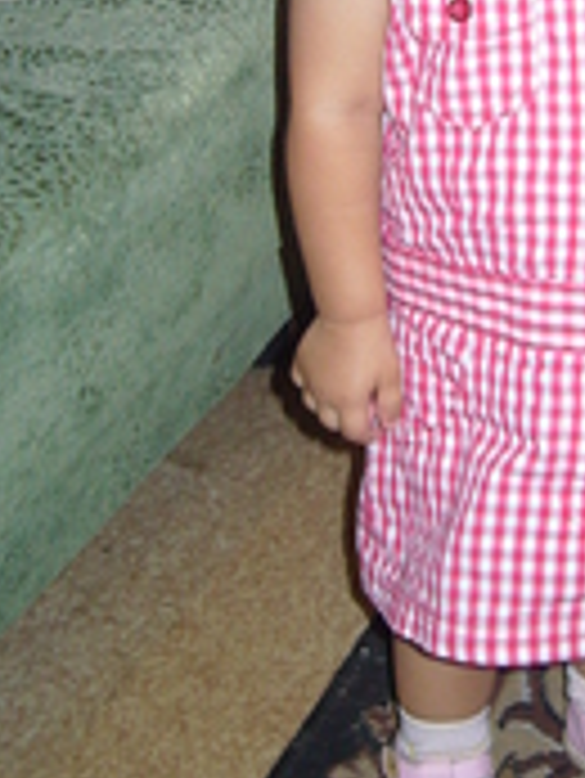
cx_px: 567
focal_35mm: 91
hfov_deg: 16.0
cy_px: 126
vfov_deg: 21.2
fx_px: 2048
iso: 100
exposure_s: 1/60
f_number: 2.8
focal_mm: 5.8
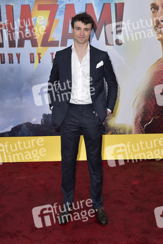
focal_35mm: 38
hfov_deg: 35.1
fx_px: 258
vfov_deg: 50.7
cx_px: 82
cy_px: 122
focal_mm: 38
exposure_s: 1/250
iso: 320
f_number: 6.3
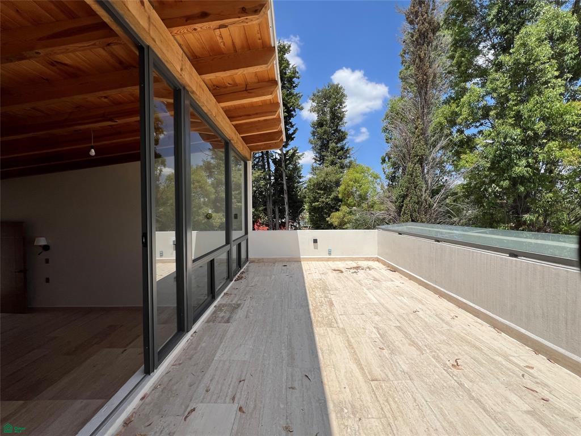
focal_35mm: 13
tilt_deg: -1.1
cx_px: 290
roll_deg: -0.1
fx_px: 218
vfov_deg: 89.9
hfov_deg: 106.2
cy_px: 218
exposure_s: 1/1946
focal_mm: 1.57
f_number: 1.8
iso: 32
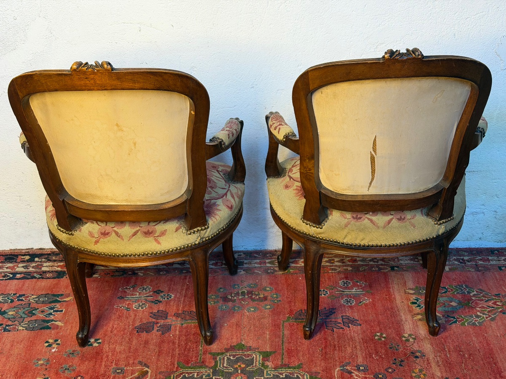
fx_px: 702
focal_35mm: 48
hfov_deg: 39.7
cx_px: 253
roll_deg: +2.2
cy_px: 190
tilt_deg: -27.3
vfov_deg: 30.3
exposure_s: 1/74
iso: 100
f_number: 1.78
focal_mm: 6.76
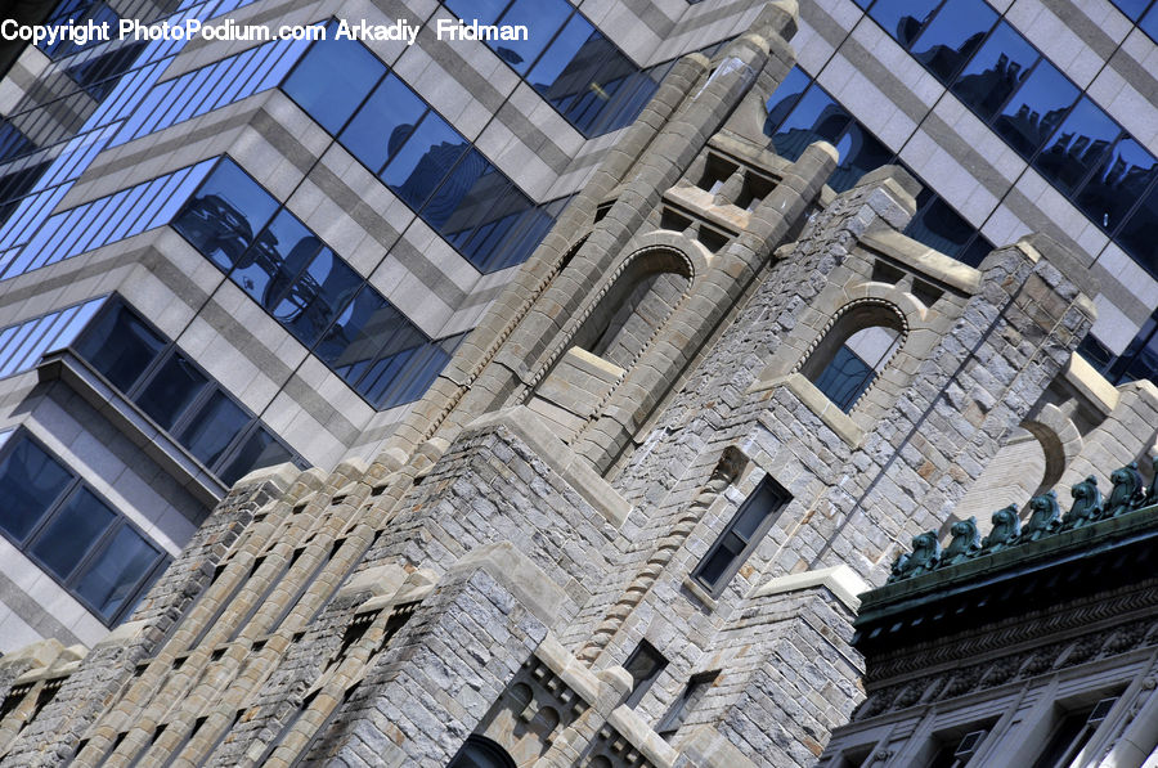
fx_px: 9634
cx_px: 579
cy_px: 384
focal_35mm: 300
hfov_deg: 6.9
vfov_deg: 4.6
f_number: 10
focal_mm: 200
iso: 200
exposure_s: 1/160
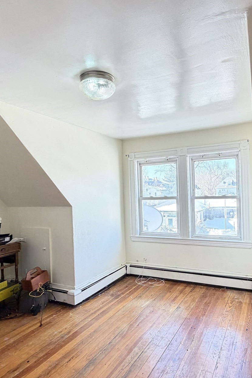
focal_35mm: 24
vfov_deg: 73.7
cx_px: 146
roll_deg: +2.1
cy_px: 194
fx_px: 252
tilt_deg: -0.5
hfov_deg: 52.9
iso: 250
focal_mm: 2.22
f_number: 2.2
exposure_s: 1/121
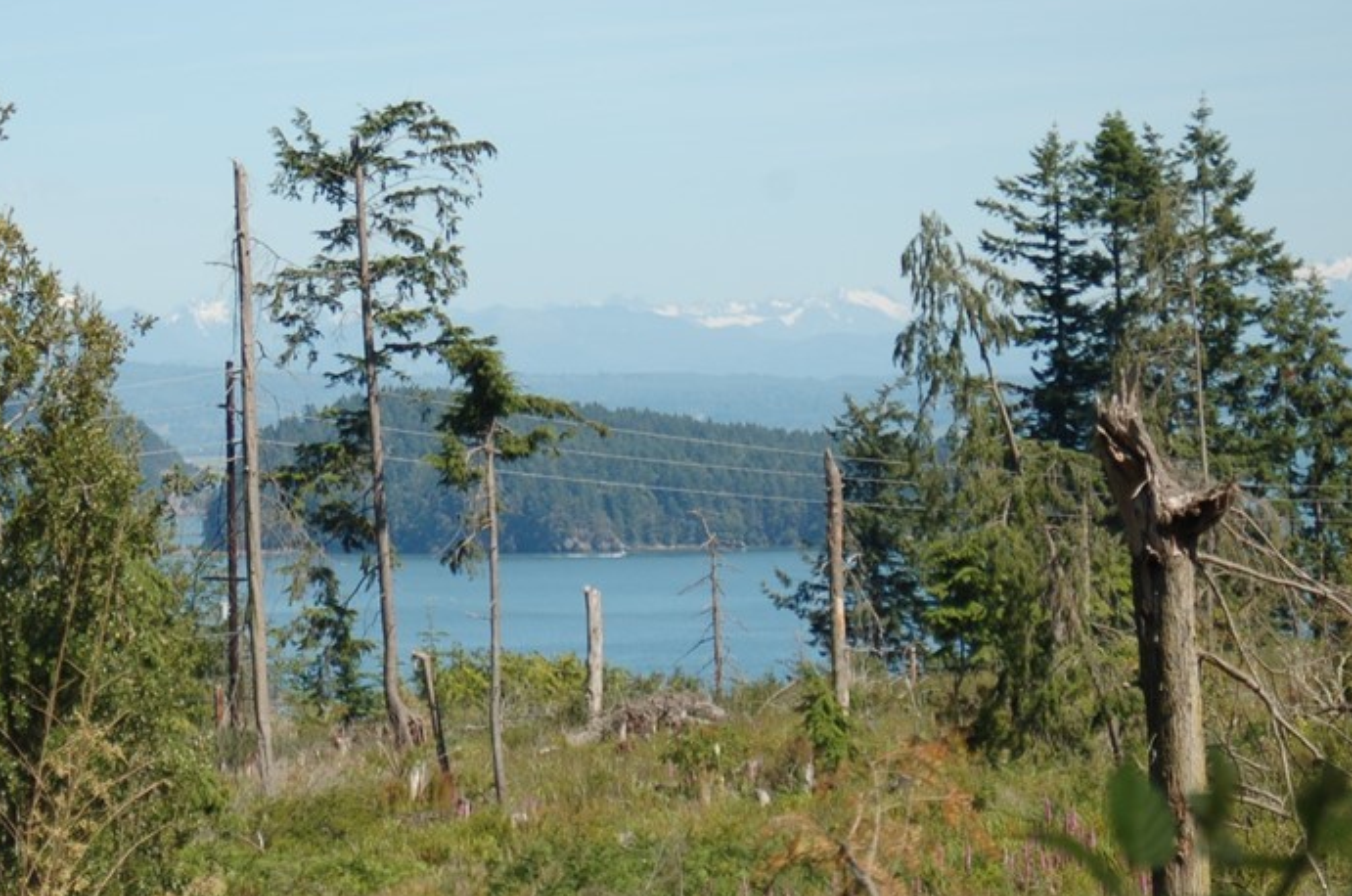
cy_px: 425
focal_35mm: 189
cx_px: 451
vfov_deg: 7.2
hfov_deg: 10.9
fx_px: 7085
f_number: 5.6
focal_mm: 80
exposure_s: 1/640
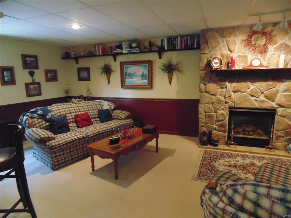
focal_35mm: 22
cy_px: 109
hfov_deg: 76.4
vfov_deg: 61.1
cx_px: 146
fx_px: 185
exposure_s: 1/20
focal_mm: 4
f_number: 3.1
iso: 800
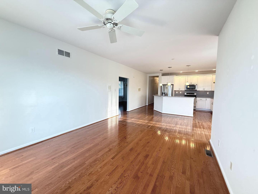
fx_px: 104
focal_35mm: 14
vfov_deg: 85.7
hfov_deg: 102.1
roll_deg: -1.0
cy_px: 97
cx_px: 129
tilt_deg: -3.9
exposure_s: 1/60
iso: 200
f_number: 2.2
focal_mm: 2.22
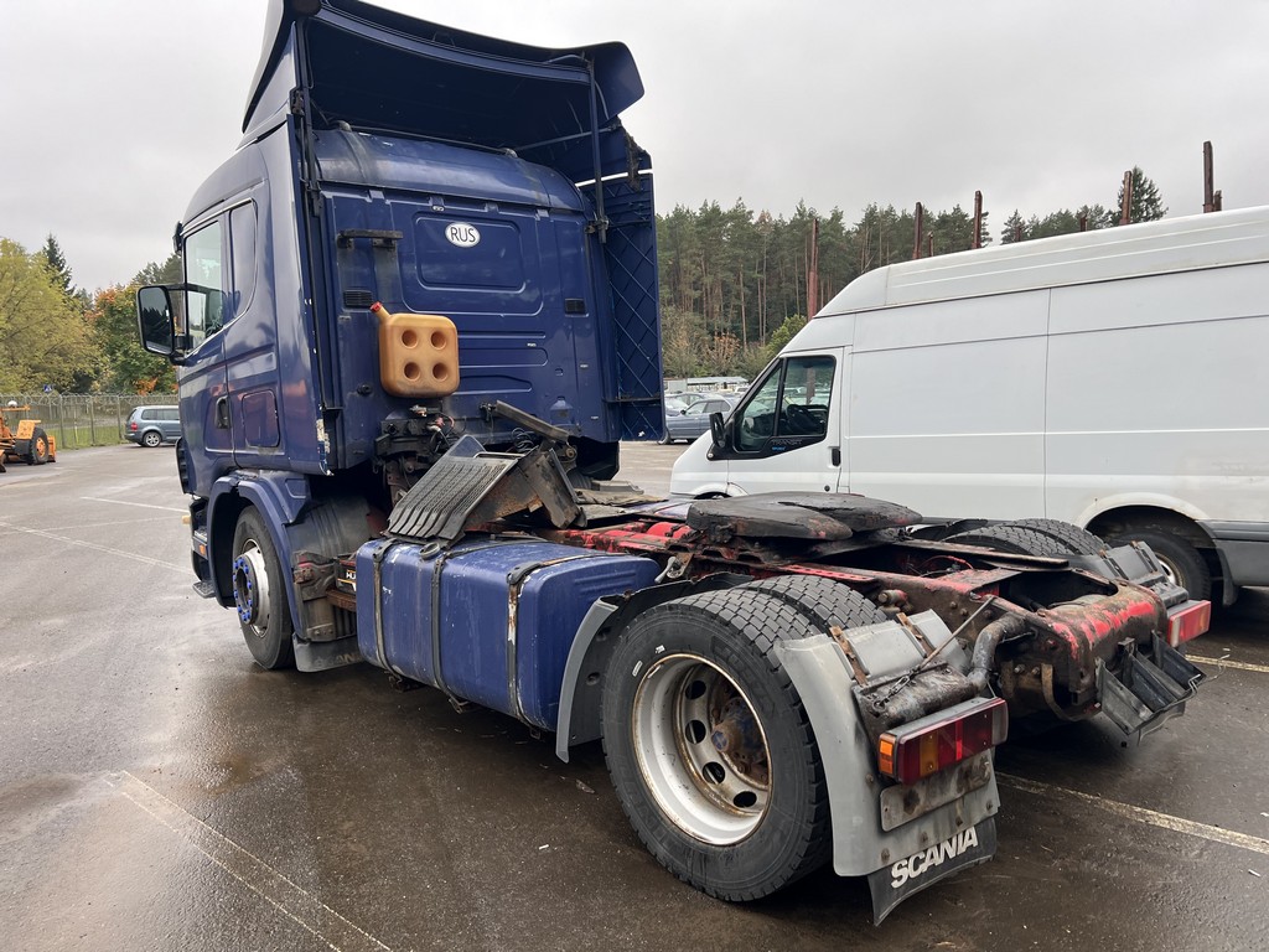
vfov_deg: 53.1
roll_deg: +0.6
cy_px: 476
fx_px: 953
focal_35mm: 26
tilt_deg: -6.8
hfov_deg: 67.3
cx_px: 634
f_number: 1.5
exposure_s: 1/312
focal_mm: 5.7
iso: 50
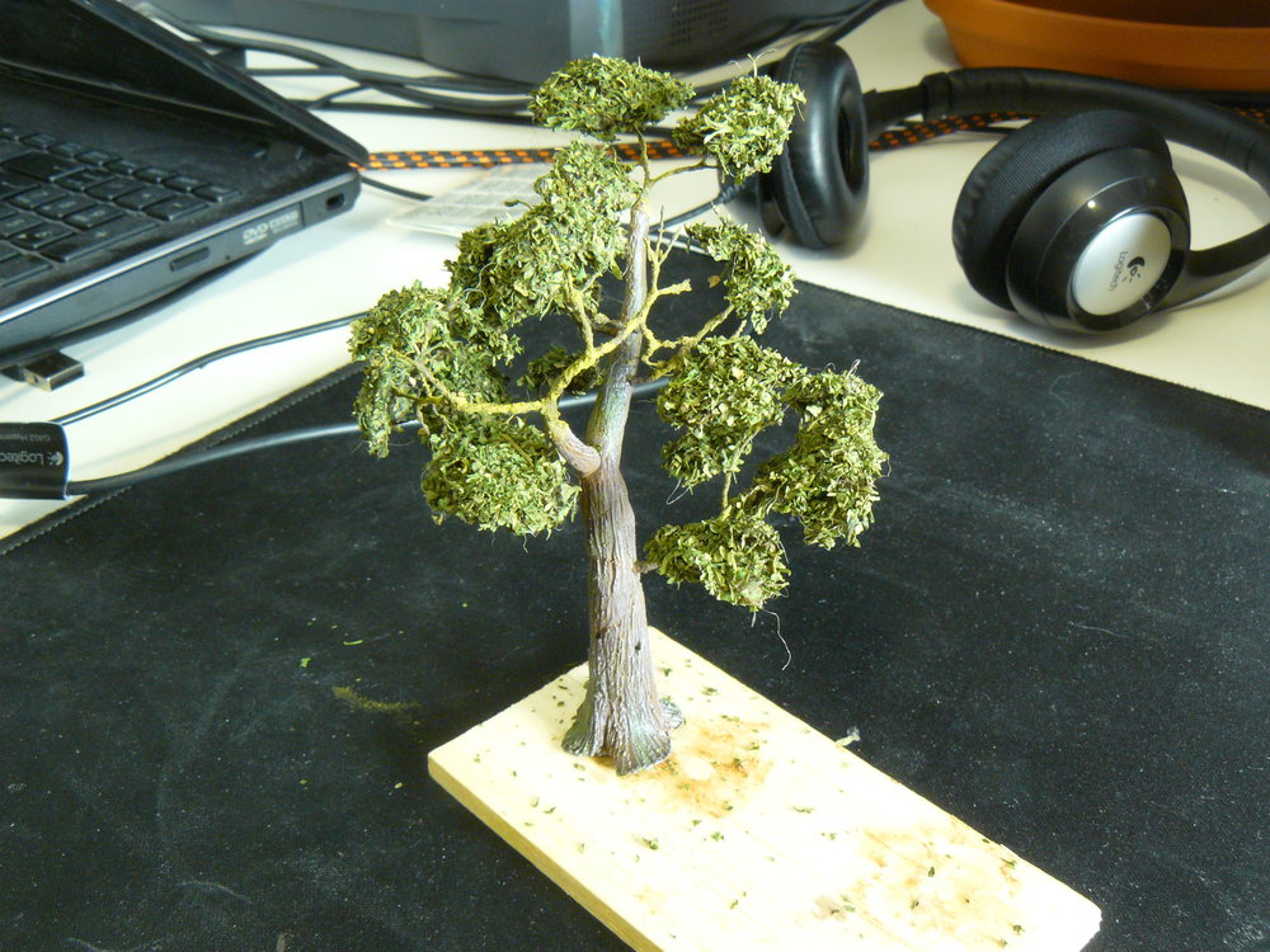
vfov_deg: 39.7
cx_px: 635
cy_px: 476
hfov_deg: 51.4
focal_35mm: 36
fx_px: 1321
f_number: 6.3
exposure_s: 1/1.6
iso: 200
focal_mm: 6
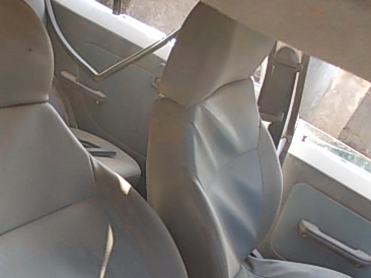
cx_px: 98
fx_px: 525
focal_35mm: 49
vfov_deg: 29.3
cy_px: 202
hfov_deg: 38.1
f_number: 2.7
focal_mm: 4
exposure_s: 1/250
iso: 160
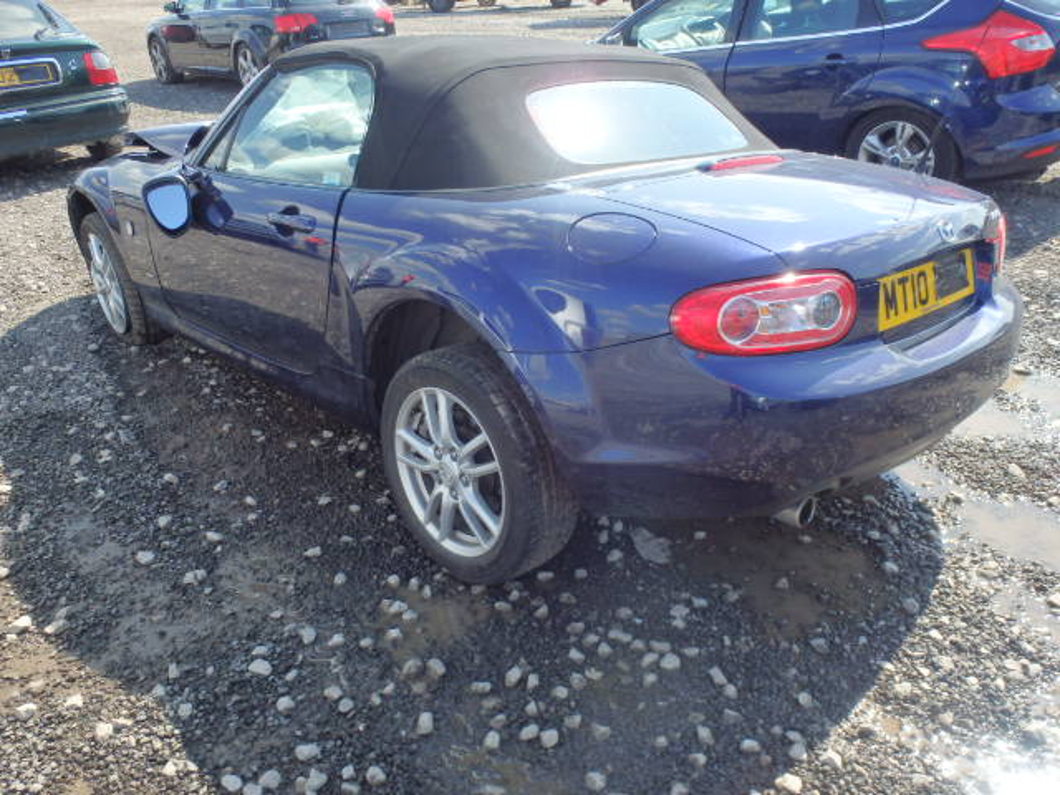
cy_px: 398
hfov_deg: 63.4
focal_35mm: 28
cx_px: 530
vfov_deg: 49.7
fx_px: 857
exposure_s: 1/400
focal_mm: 5
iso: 125
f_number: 3.9
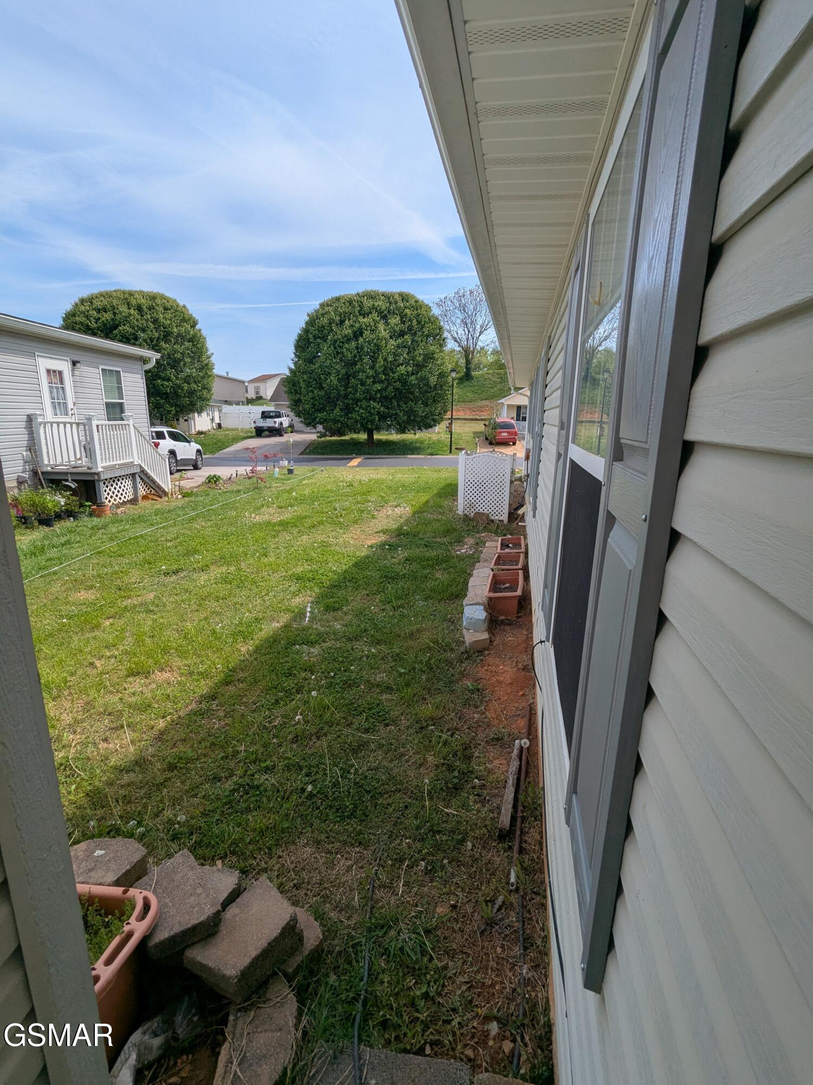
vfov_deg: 94.5
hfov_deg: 78.1
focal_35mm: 16
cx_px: 406
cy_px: 542
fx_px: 501
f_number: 2.2
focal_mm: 2.35
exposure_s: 1/1754
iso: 54
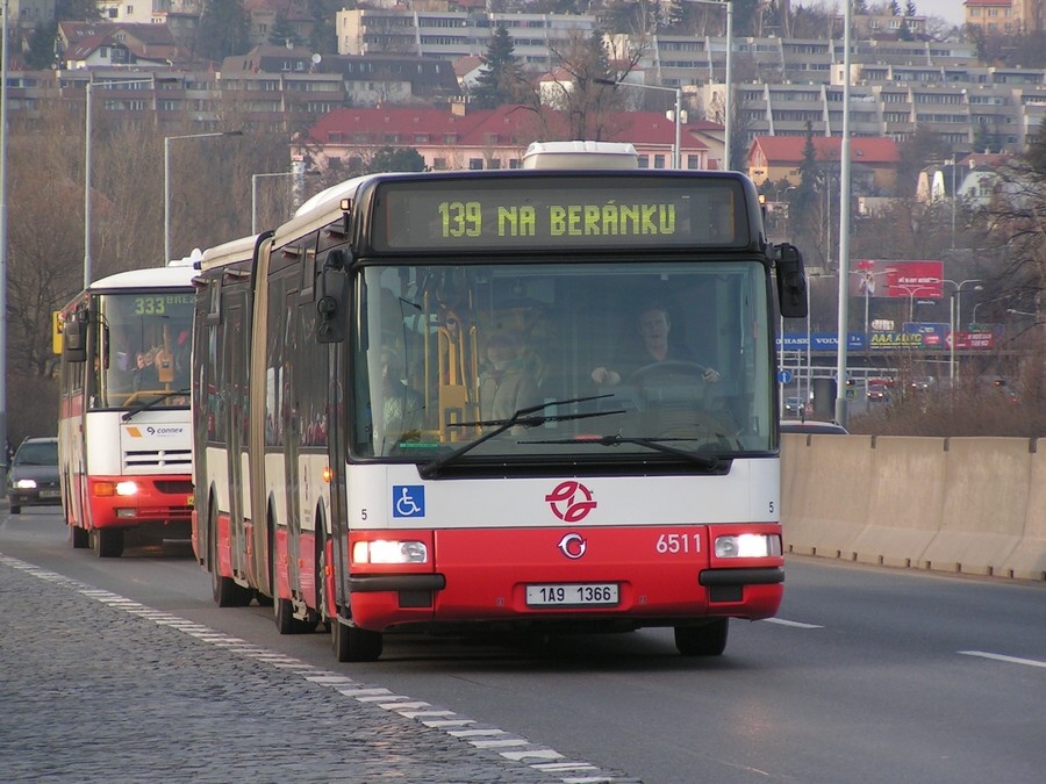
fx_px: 7464
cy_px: 392
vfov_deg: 6.0
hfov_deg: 8.0
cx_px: 523
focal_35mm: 247
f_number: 3.5
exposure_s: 1/200
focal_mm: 37.8
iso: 50
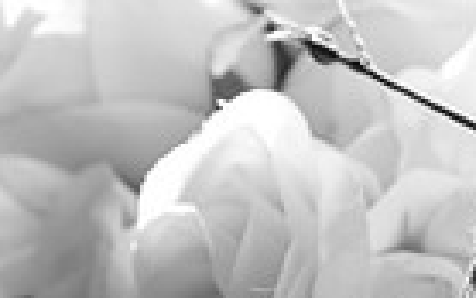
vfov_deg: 4.4
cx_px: 849
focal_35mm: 298
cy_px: 163
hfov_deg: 6.9
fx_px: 3867
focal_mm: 70
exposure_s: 1/320
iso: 2000
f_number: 4.5
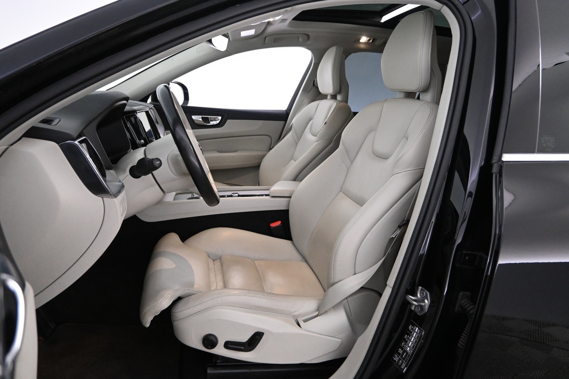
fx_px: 379
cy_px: 190
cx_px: 284
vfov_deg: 53.1
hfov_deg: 73.7
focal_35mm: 24
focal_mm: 16
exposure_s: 1/80
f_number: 3.5
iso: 4000
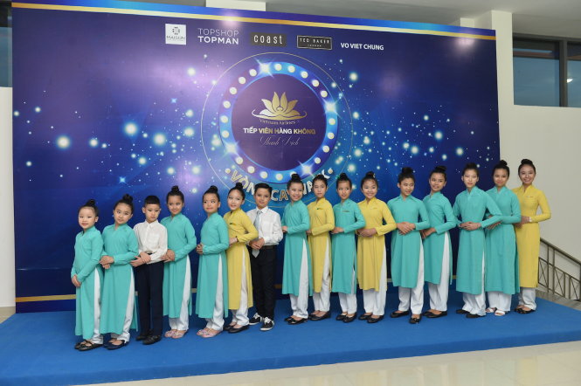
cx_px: 290
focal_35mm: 29
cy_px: 193
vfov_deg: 44.9
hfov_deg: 63.7
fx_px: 468
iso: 800
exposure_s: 1/50
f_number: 4
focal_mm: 29
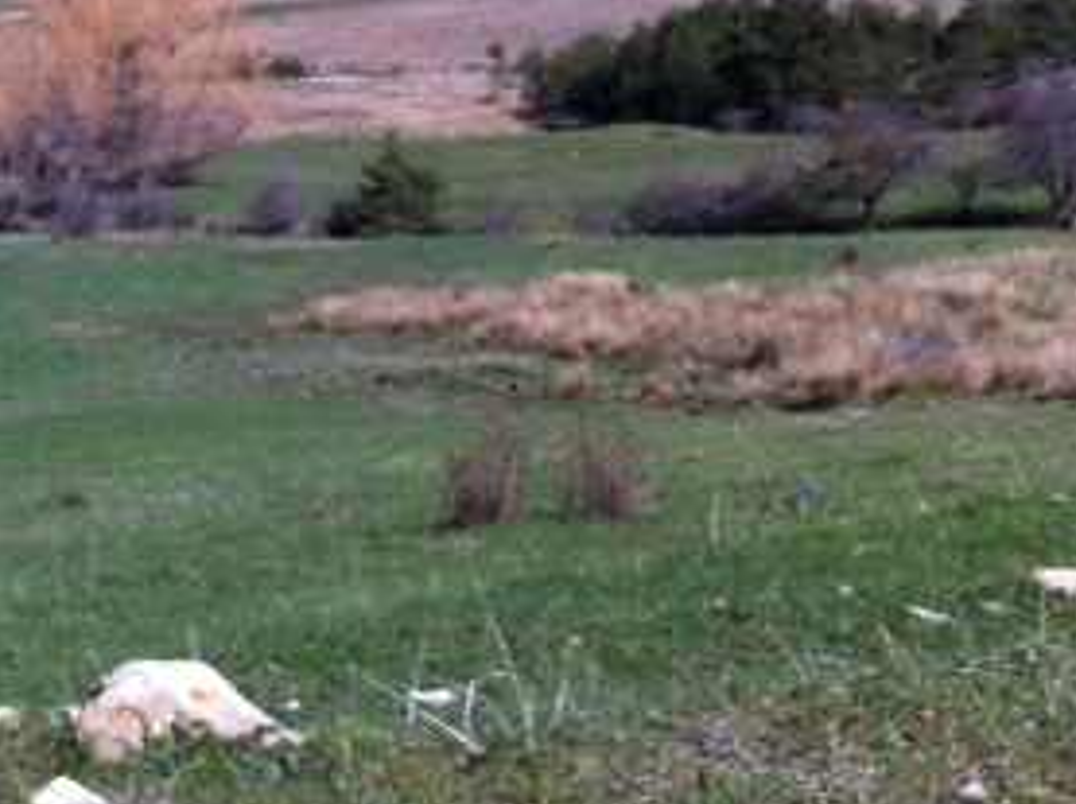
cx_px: -136
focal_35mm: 81
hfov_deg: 22.6
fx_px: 2515
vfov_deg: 17.9
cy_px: 85
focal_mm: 3.85
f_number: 2.8
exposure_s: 1/1040
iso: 80
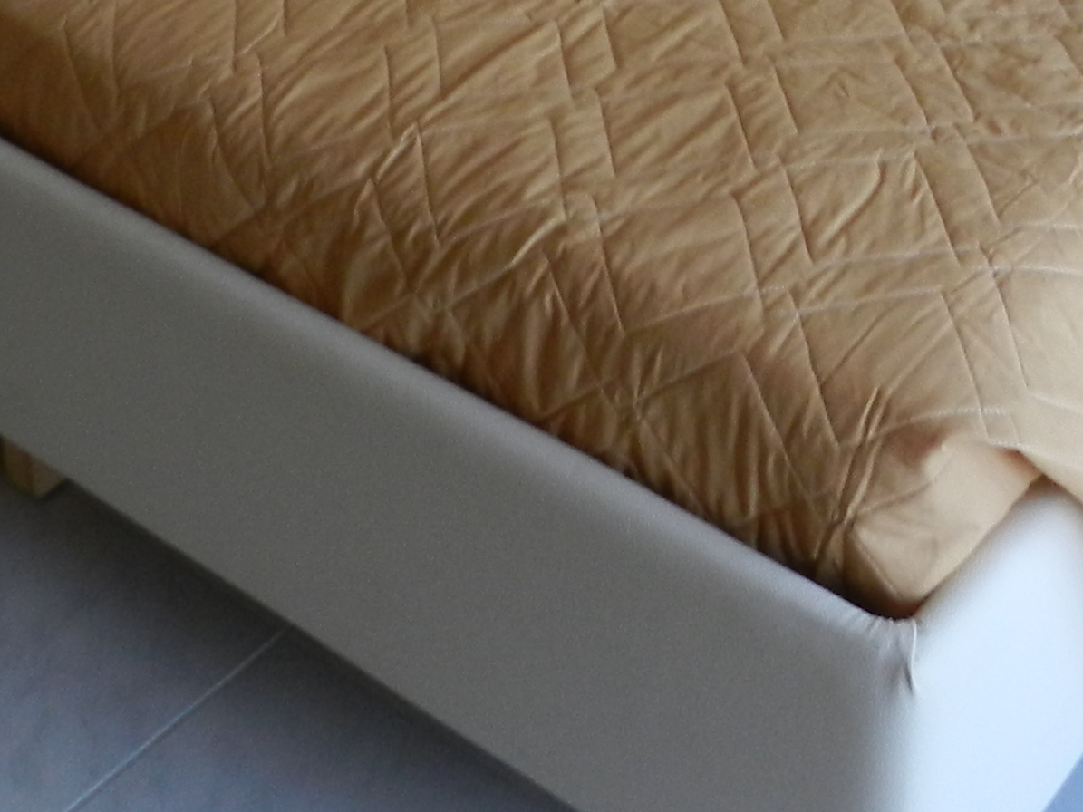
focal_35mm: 77
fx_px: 2409
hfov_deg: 25.3
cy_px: -410
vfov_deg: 17.2
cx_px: 586
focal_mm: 4
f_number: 3.4
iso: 200
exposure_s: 1/30
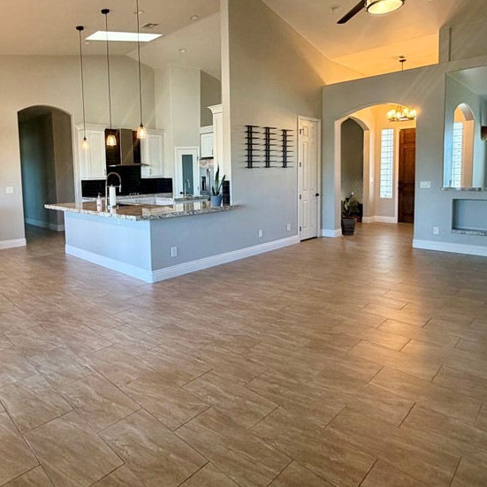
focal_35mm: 23
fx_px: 366
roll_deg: +1.5
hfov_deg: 67.2
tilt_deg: -3.8
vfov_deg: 66.8
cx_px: 224
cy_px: 202
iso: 160
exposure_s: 1/60
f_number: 2.2
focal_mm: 2.22
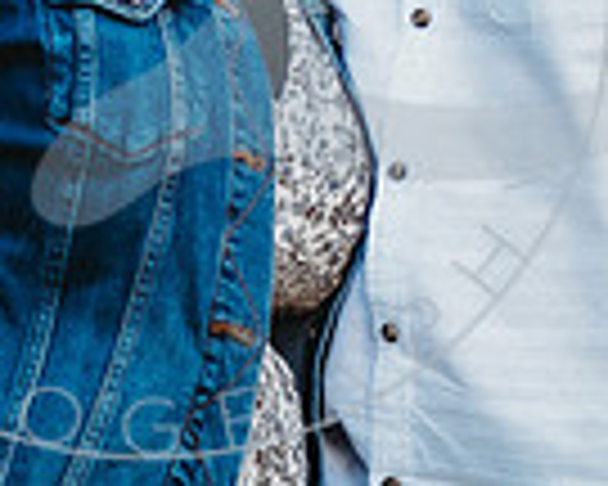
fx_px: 3779
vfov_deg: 7.2
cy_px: -380
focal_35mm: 210
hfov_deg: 9.2
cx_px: 374
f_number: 2.8
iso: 200
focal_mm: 52
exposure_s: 1/160
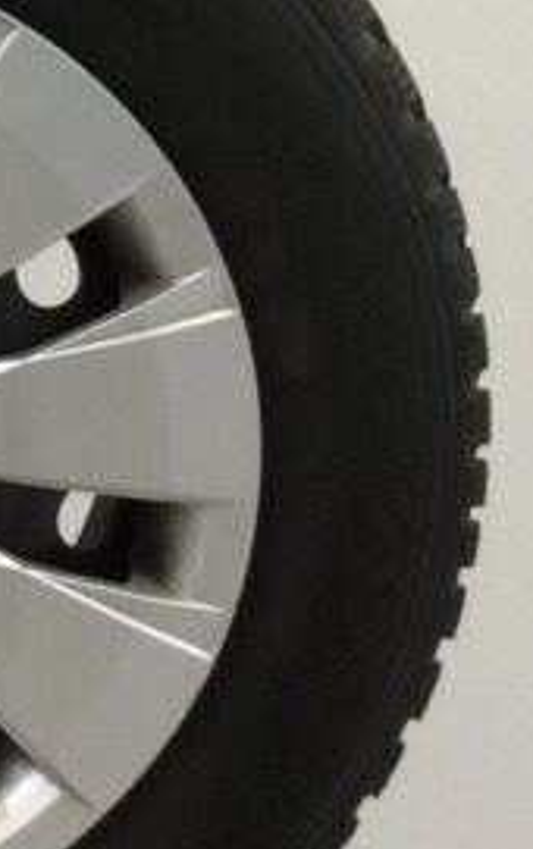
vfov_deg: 16.2
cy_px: -128
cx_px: -219
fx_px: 2874
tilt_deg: -10.6
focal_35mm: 124
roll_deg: +2.8
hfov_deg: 10.3
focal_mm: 3.3
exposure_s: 1/33
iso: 80
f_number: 2.4
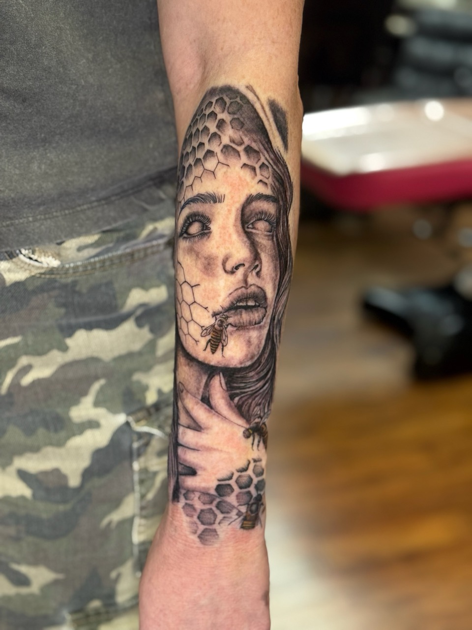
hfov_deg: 30.3
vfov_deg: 39.7
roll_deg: -3.4
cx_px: 236
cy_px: 315
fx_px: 873
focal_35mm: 48
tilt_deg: -22.8
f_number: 1.78
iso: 200
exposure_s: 1/40
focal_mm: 6.76
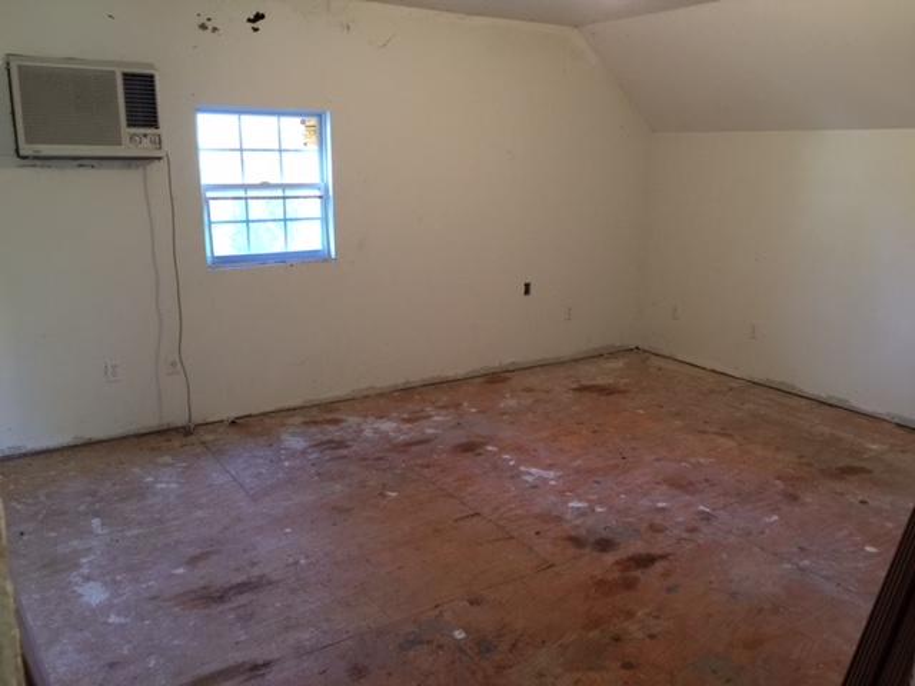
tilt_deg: -14.2
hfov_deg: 61.7
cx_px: 458
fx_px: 767
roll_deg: -0.8
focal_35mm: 29
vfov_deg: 48.2
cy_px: 343
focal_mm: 4.15
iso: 125
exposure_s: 1/10
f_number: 2.2
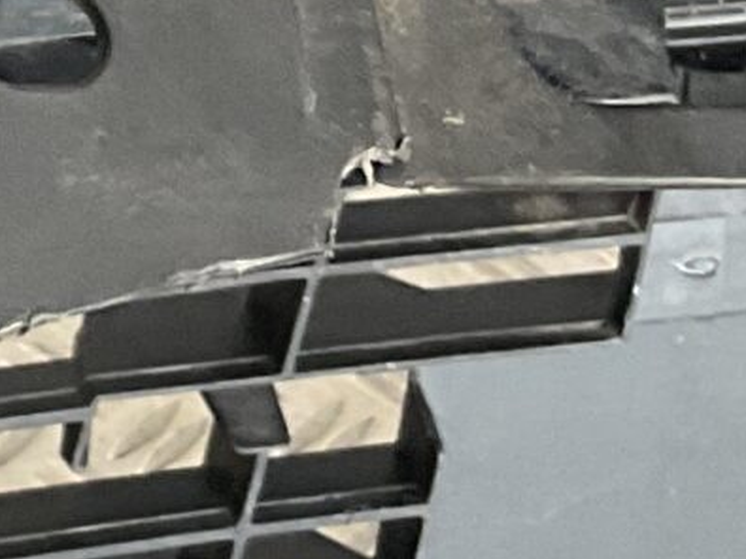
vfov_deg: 7.6
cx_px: -461
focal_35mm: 188
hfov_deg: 10.1
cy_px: -559
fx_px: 4050
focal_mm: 3
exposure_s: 1/120
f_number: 1.8
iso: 64
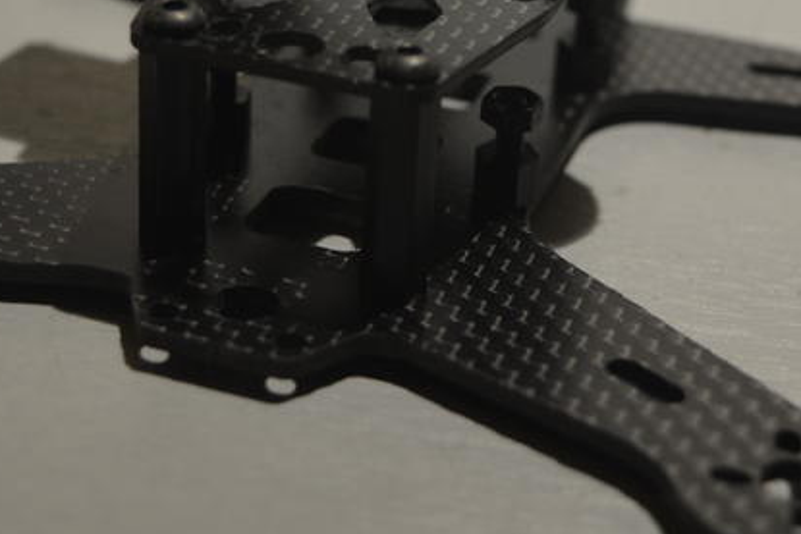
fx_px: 2092
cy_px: 149
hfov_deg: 21.7
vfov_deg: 14.5
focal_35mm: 94
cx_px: 442
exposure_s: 1/80
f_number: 4.2
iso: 400
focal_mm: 26
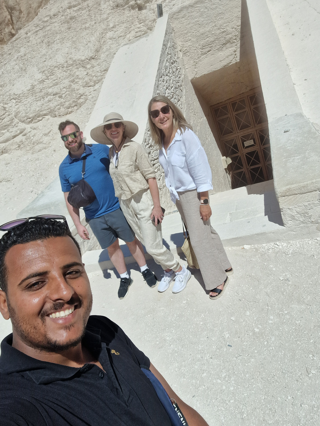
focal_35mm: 25
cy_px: 213
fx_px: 308
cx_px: 160
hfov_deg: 54.9
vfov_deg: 69.4
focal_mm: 3.8
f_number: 2.2
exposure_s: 1/3816
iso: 50
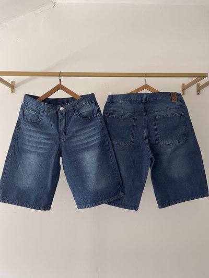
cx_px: 104
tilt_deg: +2.3
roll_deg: +0.5
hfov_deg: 53.1
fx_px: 209
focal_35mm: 26
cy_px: 139
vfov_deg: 67.3
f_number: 1.6
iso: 125
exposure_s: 1/73
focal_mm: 4.2
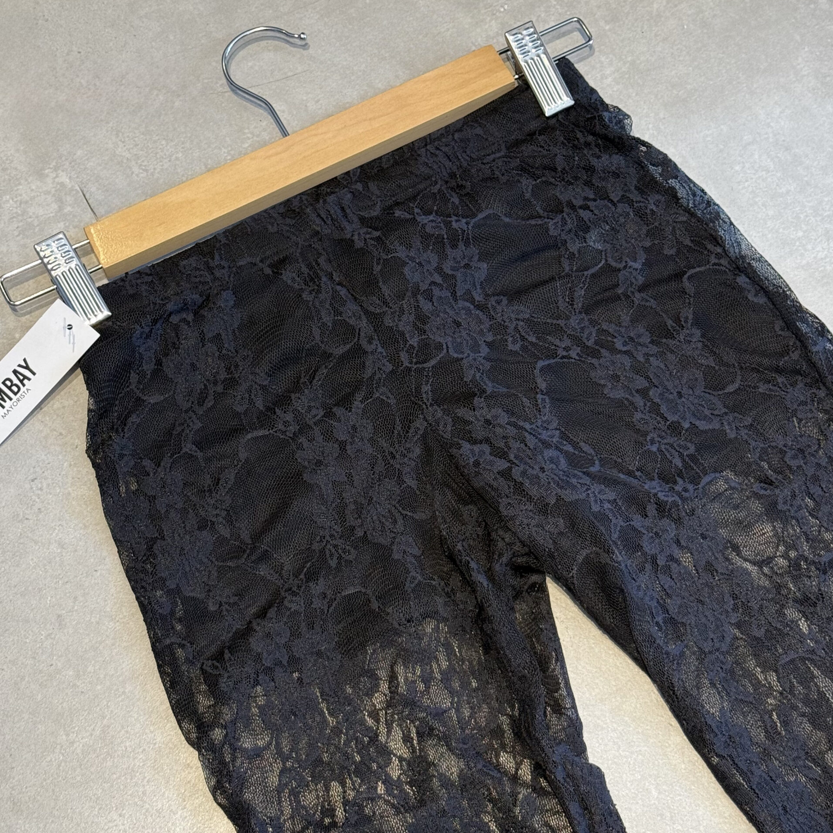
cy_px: 443
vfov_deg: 30.0
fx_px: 1552
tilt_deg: -68.0
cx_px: 419
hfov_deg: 30.0
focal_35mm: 57
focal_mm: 6.76
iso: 80
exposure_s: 1/100
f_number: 1.78
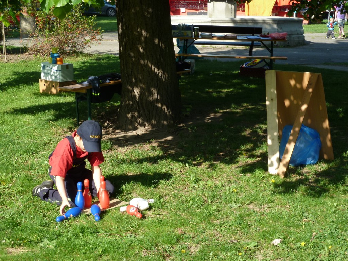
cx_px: 174
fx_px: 633
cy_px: 130
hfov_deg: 30.7
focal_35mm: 63
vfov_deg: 23.3
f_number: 4
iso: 80
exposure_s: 1/200
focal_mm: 10.3
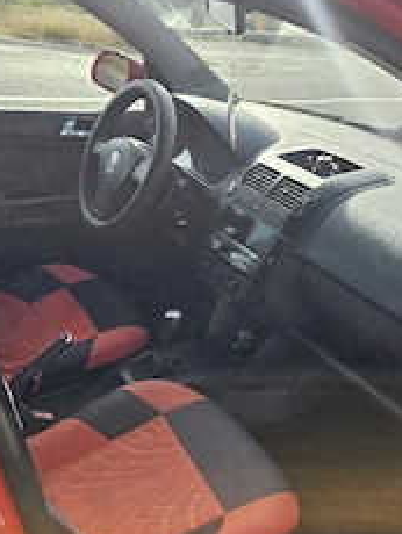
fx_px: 618
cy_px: 376
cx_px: 204
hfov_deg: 36.0
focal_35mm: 40
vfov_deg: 45.7
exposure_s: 1/370
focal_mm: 6.3
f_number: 1.7
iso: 32
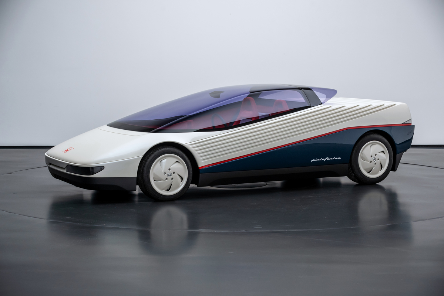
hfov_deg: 25.4
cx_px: 222
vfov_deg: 17.1
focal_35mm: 80
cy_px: 148
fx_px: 987
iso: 800
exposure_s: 1/40
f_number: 6.3
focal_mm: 80
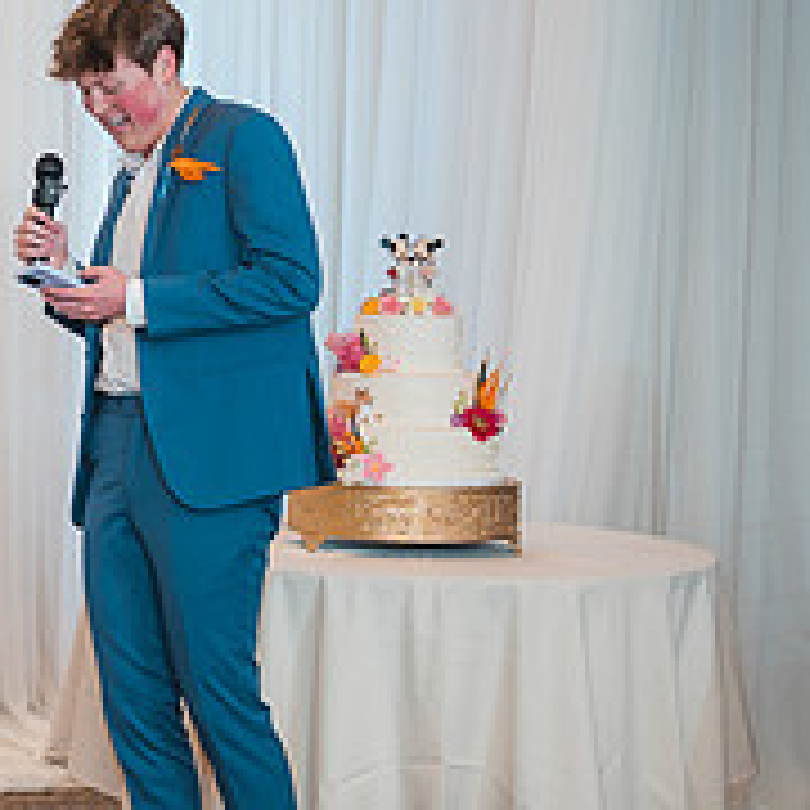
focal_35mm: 165
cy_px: 577
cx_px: -284
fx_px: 4368
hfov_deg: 10.3
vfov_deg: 10.6
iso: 200
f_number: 1.2
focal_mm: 50
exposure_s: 1/250
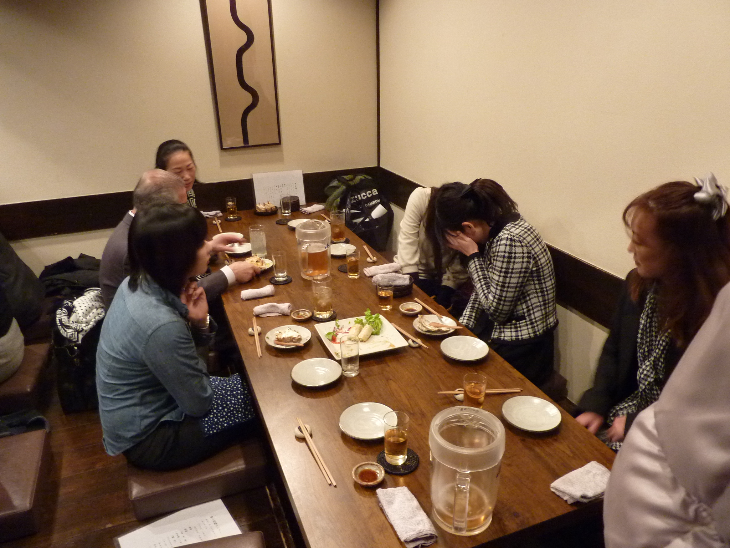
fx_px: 527
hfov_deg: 69.4
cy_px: 274
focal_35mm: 25
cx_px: 365
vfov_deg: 54.9
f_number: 3.3
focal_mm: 4.1
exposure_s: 1/10
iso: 400
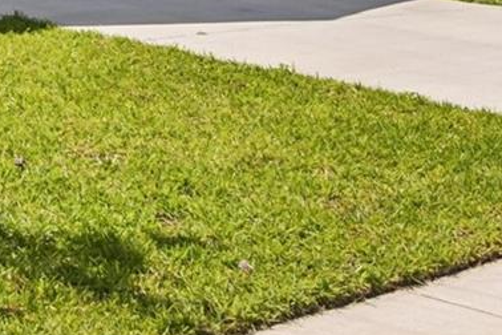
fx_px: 1297
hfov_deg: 18.0
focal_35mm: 93
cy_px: -238
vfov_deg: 13.4
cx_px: -368
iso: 400
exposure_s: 1/2000
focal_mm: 22
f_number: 8
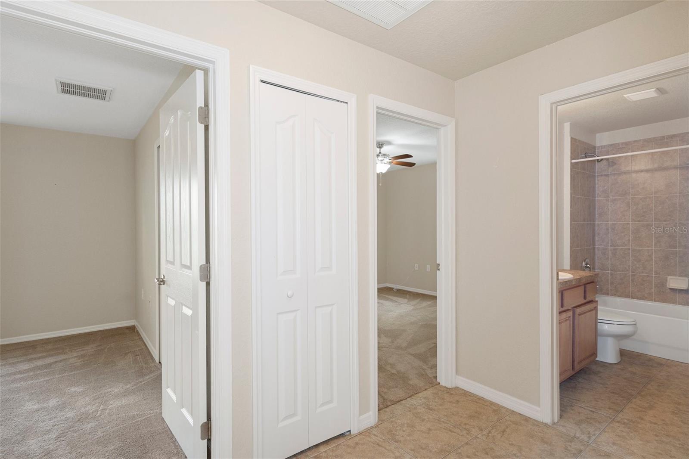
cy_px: 230
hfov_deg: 90.0
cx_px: 344
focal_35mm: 18
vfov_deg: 67.4
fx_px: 344
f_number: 8
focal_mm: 18
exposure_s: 1/4
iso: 400
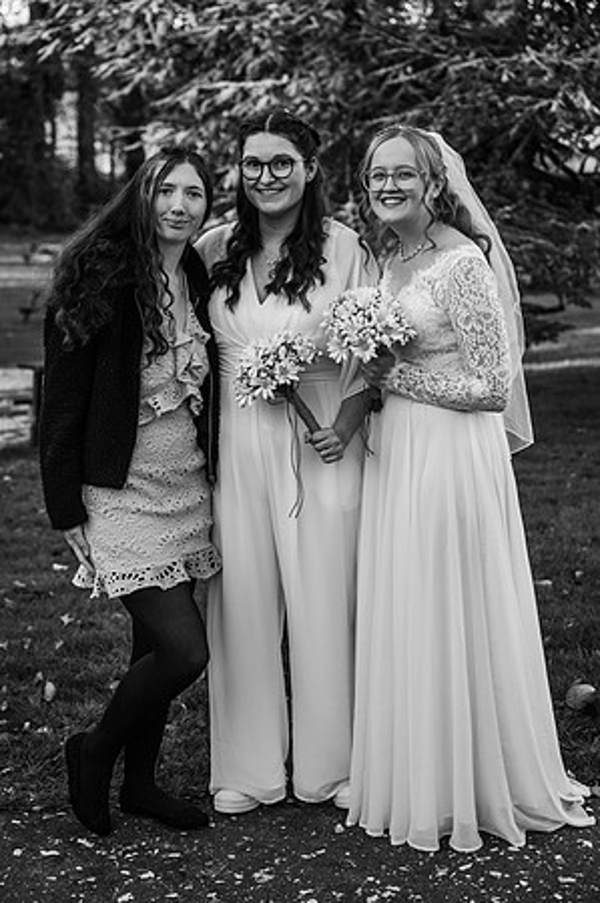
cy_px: 452
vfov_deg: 31.9
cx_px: 300
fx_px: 1579
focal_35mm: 63
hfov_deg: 21.5
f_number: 4
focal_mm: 63
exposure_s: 1/250
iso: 100
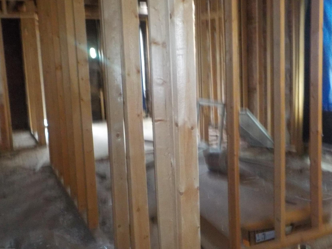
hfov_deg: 50.1
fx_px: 355
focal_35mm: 37
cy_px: 111
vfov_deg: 38.6
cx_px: 169
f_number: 3.3
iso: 800
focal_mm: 4.1
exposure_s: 1/10
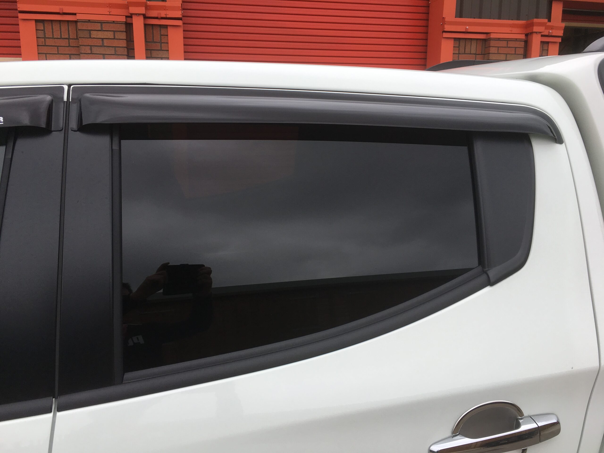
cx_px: 302
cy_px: 226
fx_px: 506
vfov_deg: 48.2
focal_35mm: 29
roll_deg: -1.3
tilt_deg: -11.4
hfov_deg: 61.7
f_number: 2.2
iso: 25
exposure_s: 1/432
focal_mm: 4.15
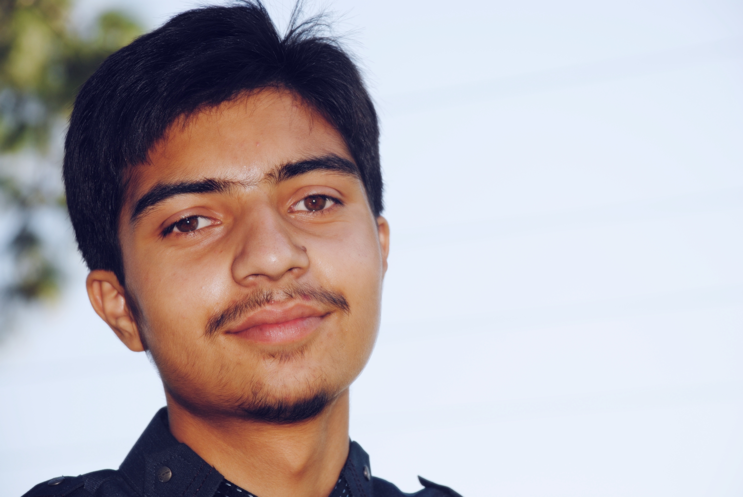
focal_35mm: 142
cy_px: 248
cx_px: 372
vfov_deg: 9.7
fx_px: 2945
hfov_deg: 14.4
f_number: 7.1
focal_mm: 95
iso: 100
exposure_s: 1/200
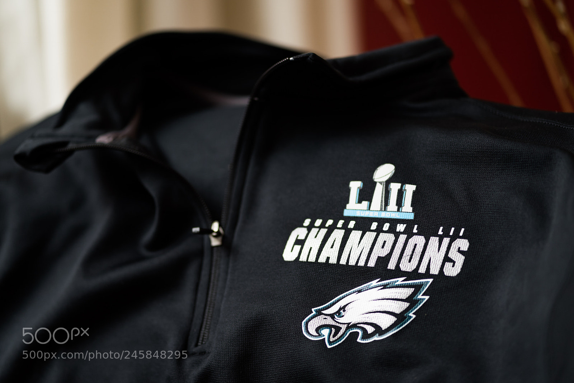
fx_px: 1355
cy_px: 192
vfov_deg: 16.1
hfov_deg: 23.9
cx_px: 287
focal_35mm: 85
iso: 100
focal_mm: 85
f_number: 2
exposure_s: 1/200
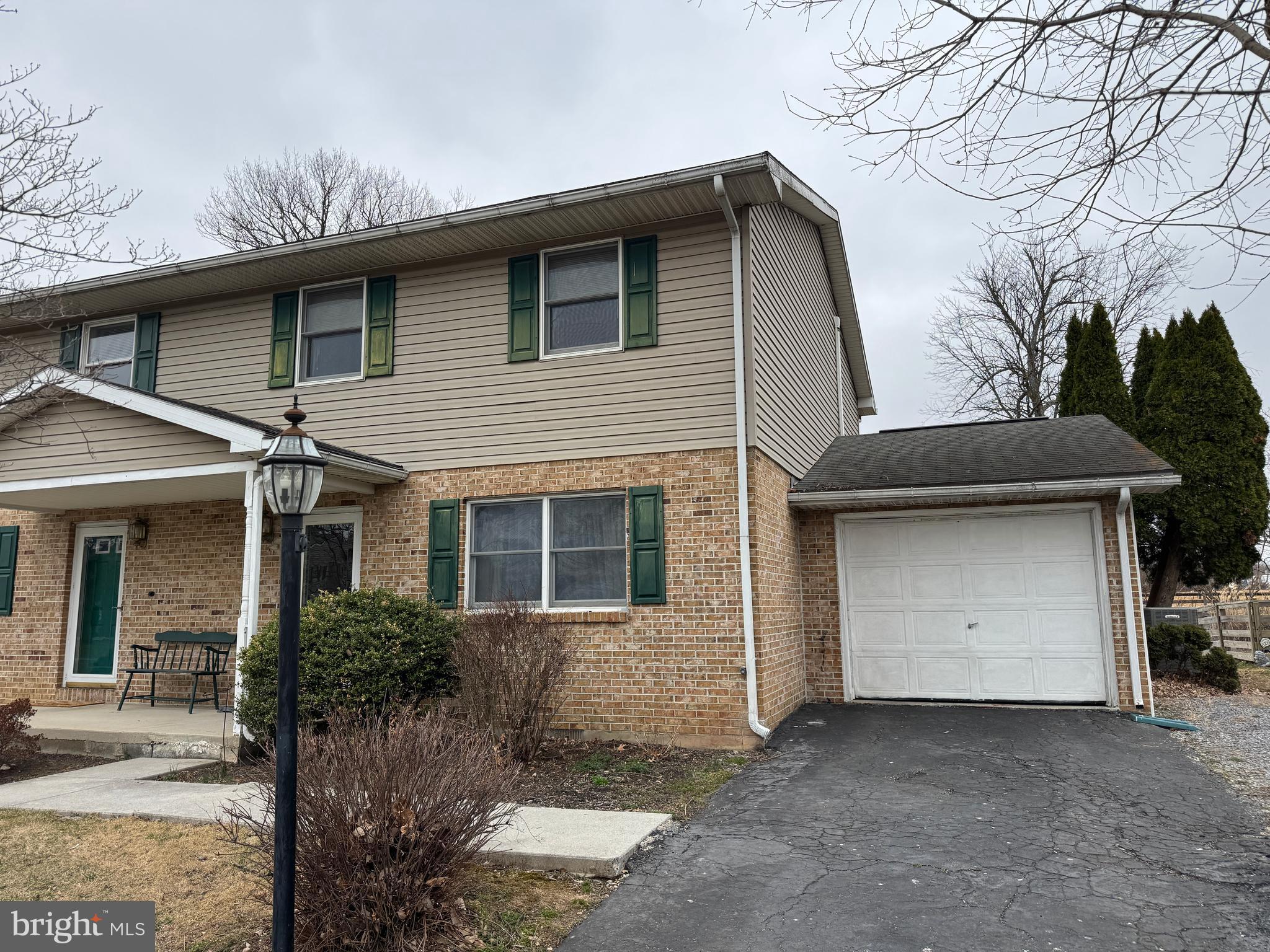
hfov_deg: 71.6
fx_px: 881
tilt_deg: +8.5
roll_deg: +1.3
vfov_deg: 56.8
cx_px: 635
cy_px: 476
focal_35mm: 24
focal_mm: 6.76
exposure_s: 1/2041
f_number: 1.78
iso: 80
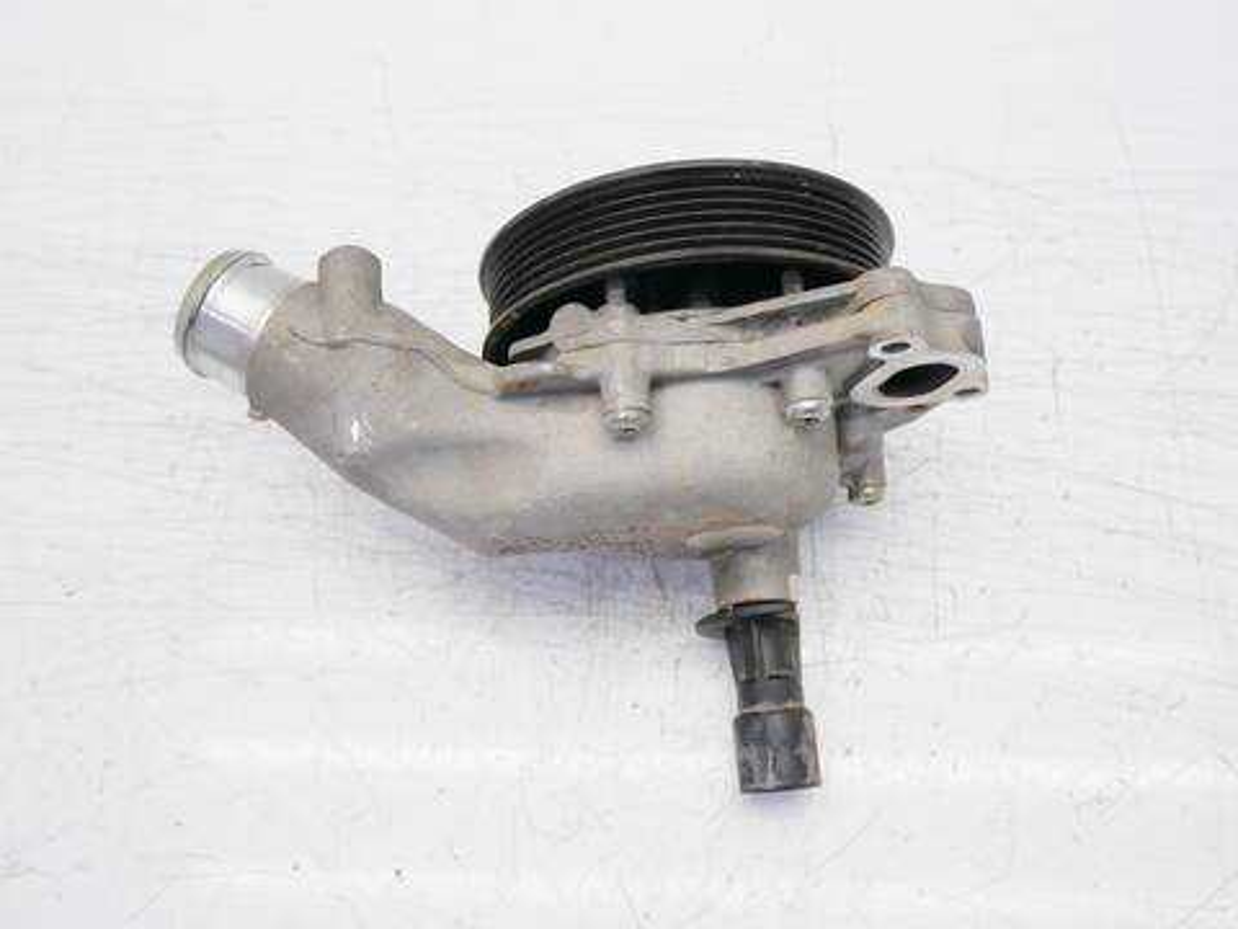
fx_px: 1216
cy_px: 464
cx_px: 619
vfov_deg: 41.8
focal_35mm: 34
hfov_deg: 54.0
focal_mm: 17
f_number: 4
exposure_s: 1/80
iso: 200
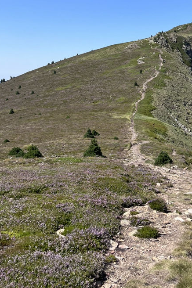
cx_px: 155
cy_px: 48
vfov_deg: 38.5
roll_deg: +0.3
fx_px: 392
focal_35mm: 49
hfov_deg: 27.0
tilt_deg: +3.1
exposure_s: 1/2825
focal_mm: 5.1
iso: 50
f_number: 1.6
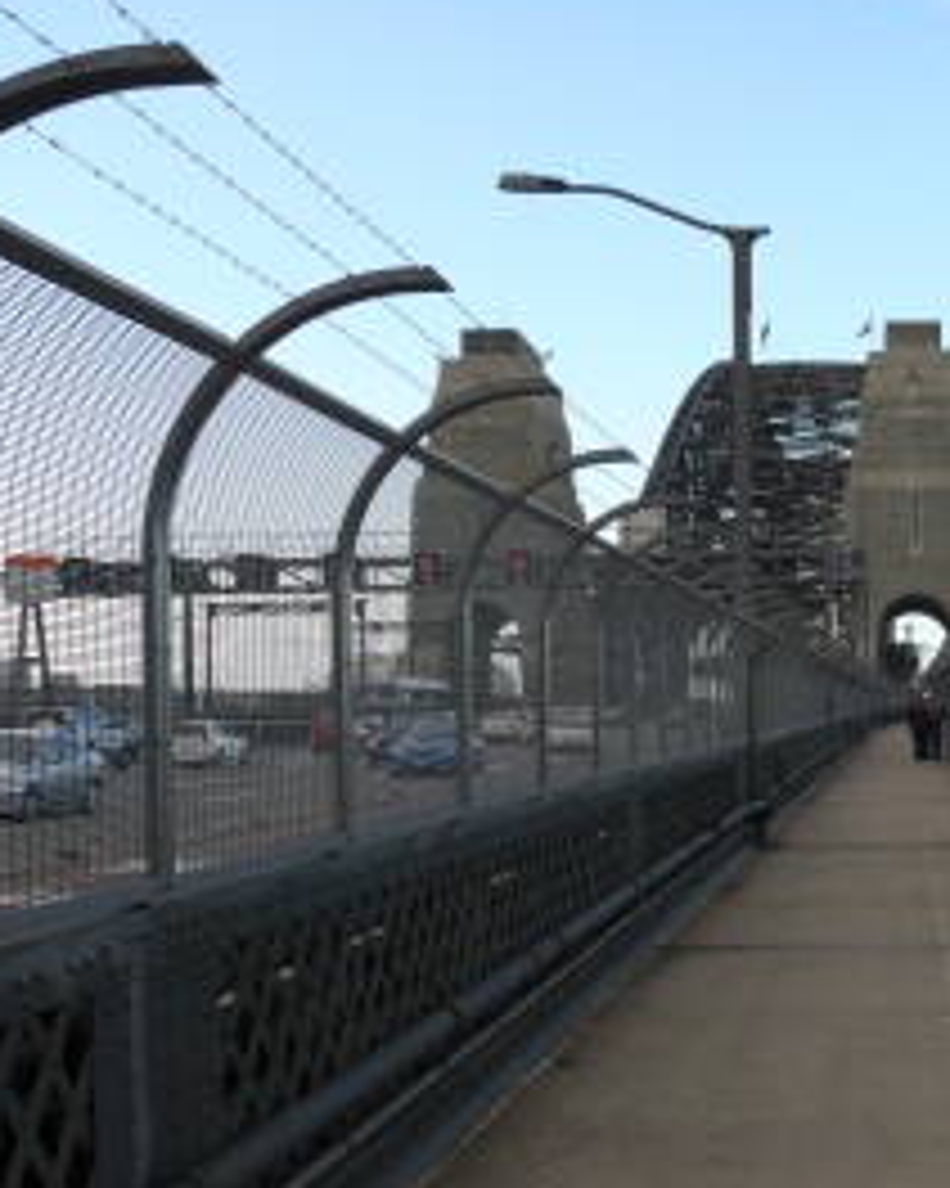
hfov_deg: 25.8
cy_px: 716
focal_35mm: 57
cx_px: 869
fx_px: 2004
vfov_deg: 32.9
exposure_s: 1/200
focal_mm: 7.4
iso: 100
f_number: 4
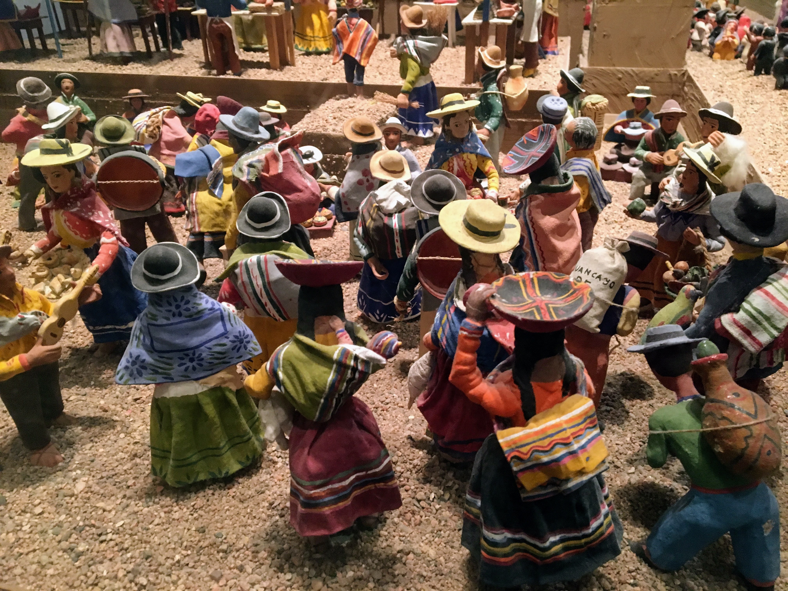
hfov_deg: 61.7
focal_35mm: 29
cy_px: 296
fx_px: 660
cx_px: 394
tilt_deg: -29.7
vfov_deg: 48.2
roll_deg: +0.7
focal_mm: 4.15
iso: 200
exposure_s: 1/24
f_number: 2.2
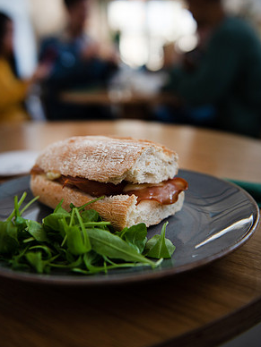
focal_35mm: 39
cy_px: 154
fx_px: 392
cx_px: 132
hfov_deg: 36.8
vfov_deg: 47.8
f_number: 2.8
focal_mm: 35
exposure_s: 1/125
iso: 200
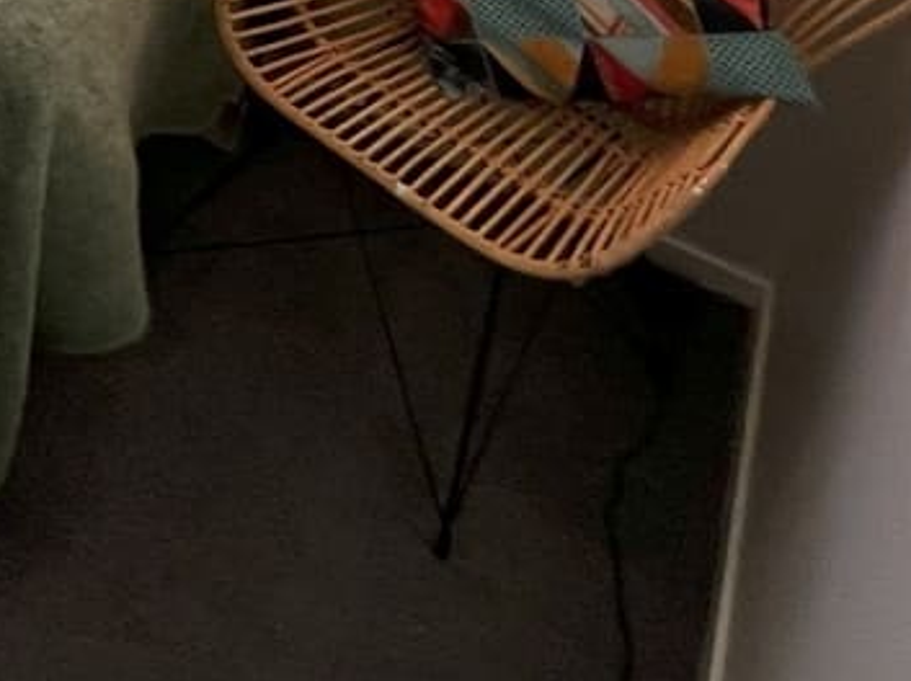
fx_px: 1551
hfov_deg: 22.1
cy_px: -472
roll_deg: +1.4
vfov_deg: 19.7
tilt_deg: -27.2
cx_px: -676
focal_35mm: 59
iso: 50
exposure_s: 1/99
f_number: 1.8
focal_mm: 1.57
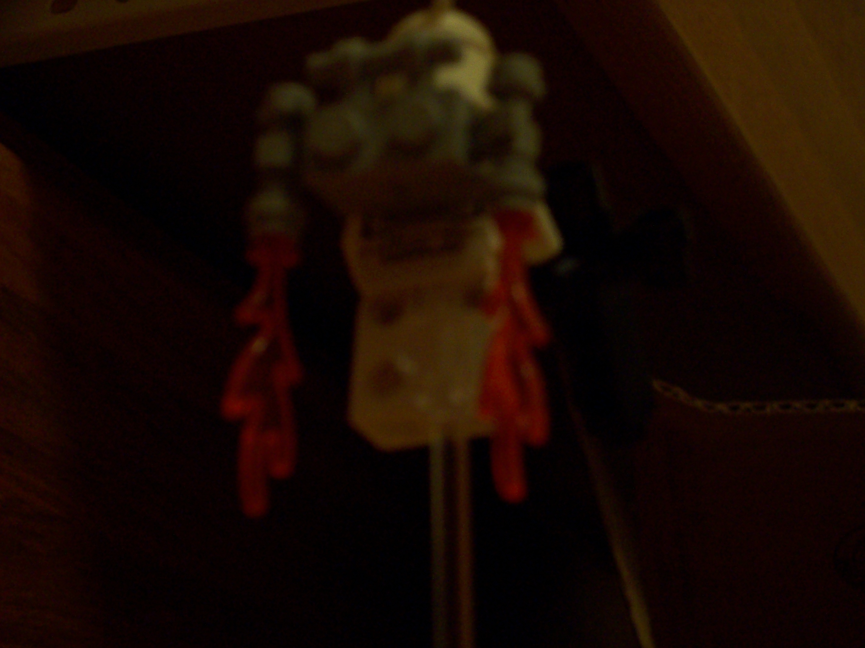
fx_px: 2173
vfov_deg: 17.0
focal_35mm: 87
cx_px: 432
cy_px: 324
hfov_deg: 22.5
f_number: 4.3
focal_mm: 14.3
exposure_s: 1/8
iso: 200
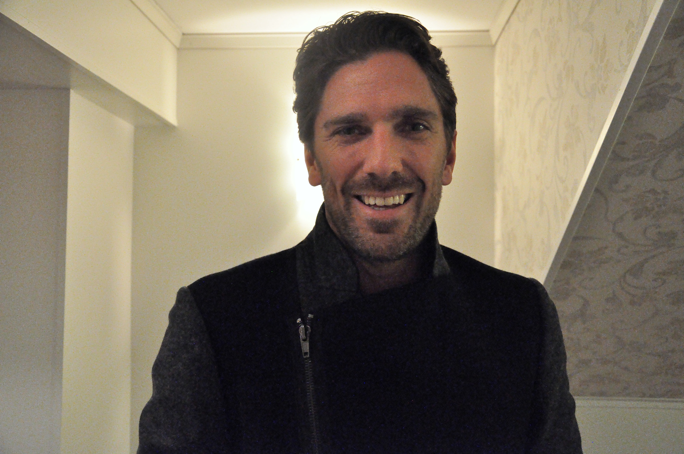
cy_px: 227
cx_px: 342
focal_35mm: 38
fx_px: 712
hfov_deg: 51.3
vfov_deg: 35.4
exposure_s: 1/125
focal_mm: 25
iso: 6400
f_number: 4.5
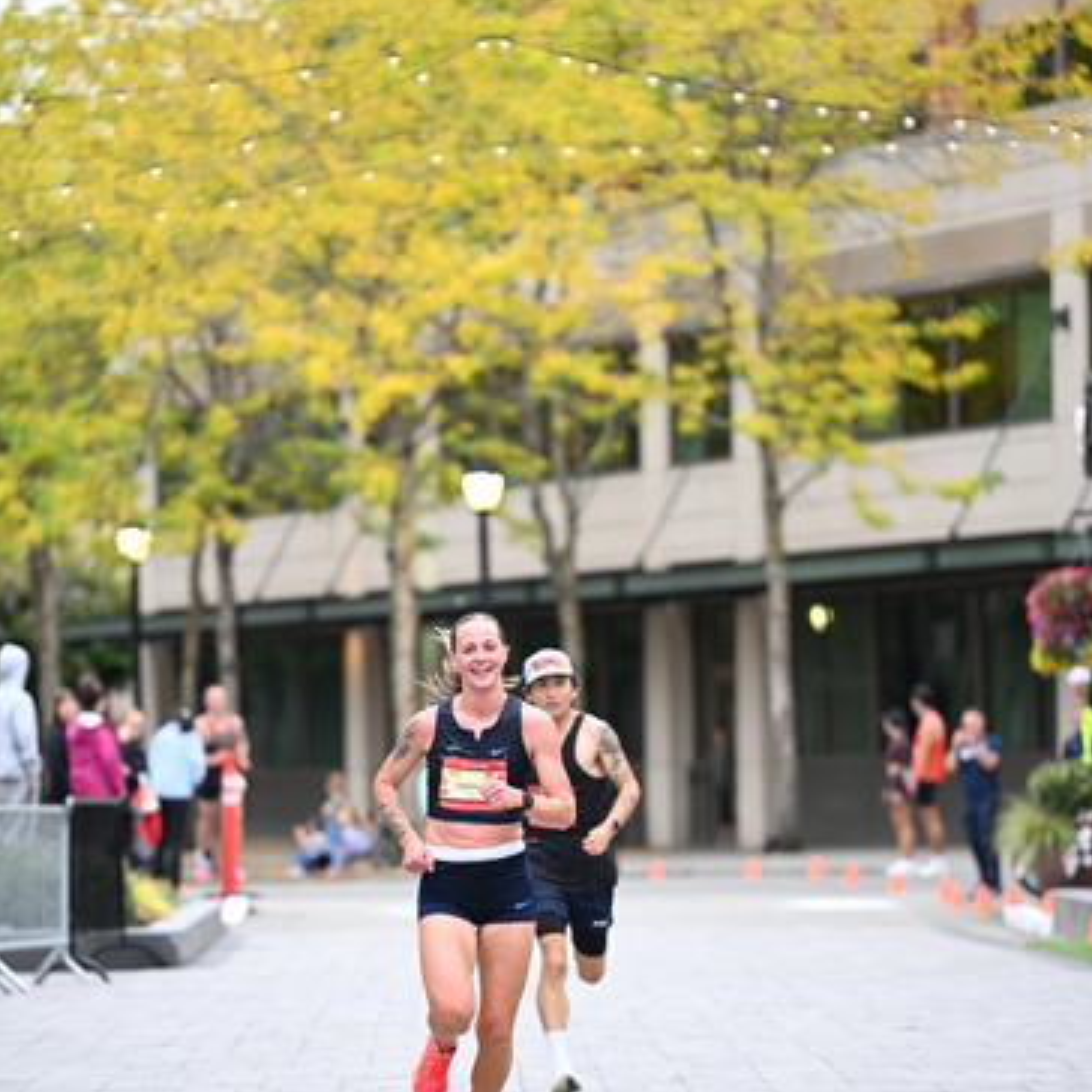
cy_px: 720
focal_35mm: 199
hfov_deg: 8.8
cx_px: 544
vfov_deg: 8.8
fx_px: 7102
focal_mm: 155
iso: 1600
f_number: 2.8
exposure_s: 1/800
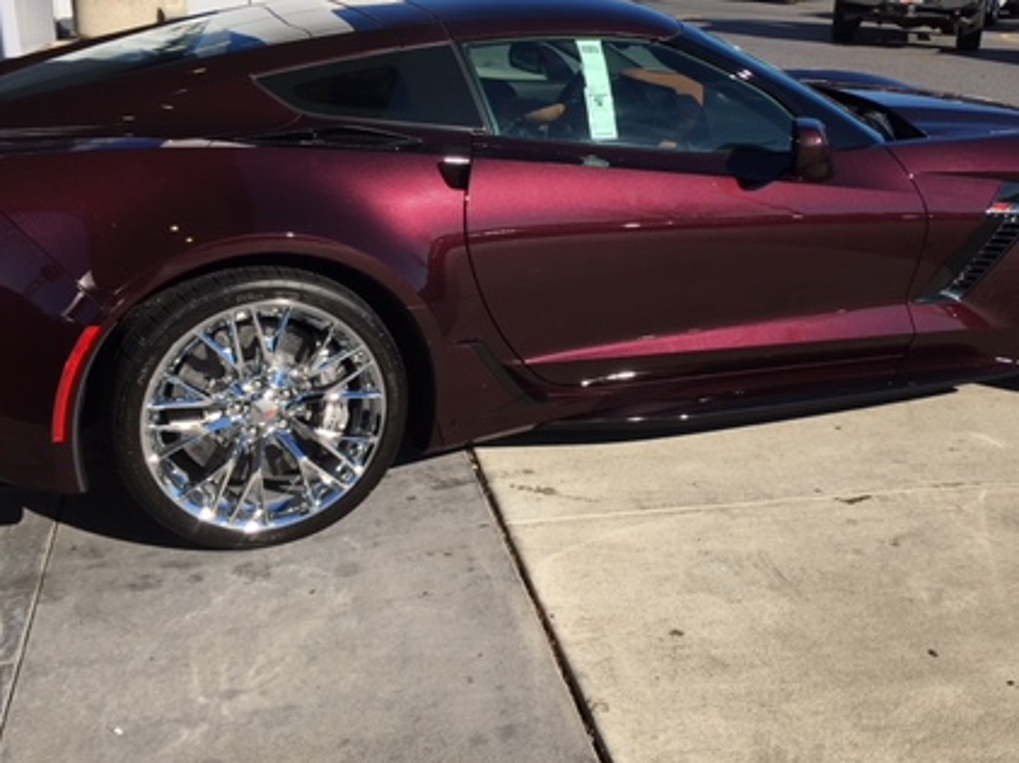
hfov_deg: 42.8
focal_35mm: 44
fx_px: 1295
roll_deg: +1.2
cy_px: 283
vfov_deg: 32.7
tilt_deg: -14.5
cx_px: 599
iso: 25
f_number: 2.2
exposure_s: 1/1603
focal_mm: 4.15
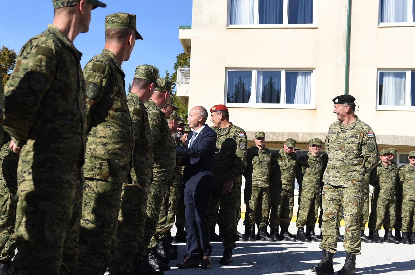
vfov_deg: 36.7
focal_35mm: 36
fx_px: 414
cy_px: 138
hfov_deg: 53.2
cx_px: 208
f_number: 2.8
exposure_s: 1/2000
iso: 200
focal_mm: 36
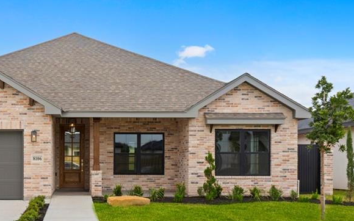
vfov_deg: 23.7
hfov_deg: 36.3
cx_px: 72
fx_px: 521
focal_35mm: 54
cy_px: 168
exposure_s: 1/80
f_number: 8
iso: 100
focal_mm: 30
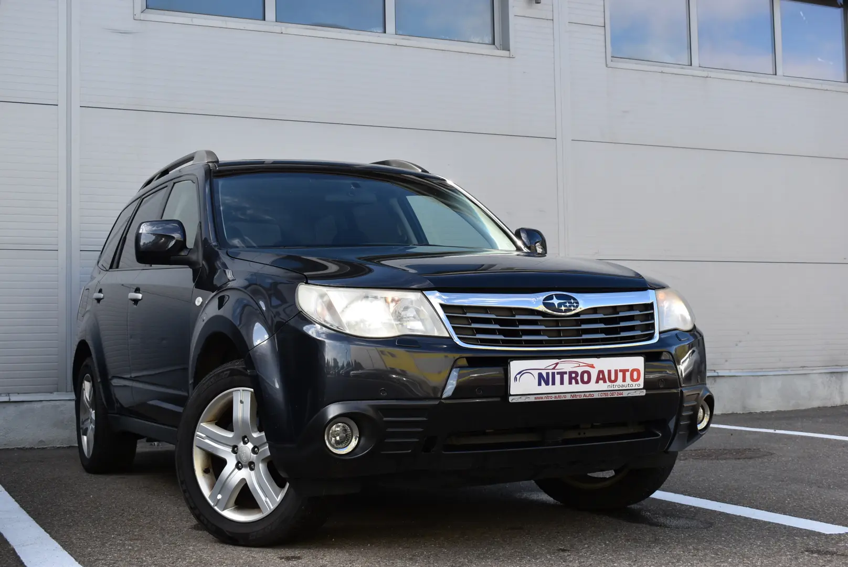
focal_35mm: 48
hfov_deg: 41.1
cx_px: 424
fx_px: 1131
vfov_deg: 28.1
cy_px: 284
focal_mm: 32
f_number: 7.1
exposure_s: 1/250
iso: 200
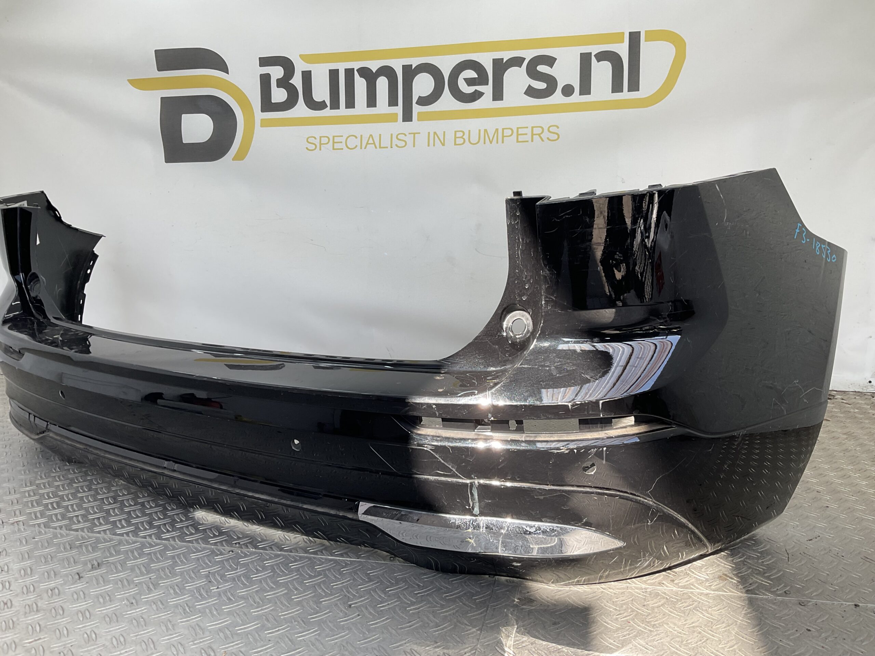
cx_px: 438
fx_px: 733
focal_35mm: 29
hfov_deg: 61.7
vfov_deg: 48.2
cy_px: 328
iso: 16
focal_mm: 3
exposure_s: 1/149
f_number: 1.8
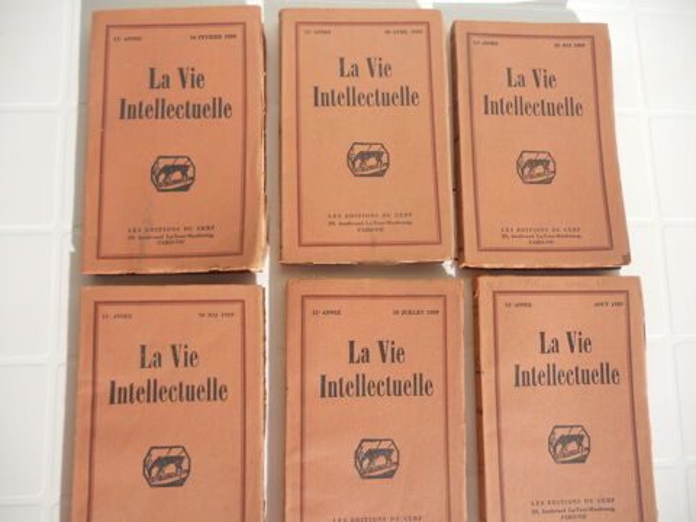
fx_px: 543
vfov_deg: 51.4
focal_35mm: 27
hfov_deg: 65.3
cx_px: 348
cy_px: 261
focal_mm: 4.9
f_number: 3.2
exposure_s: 1/1000
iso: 80
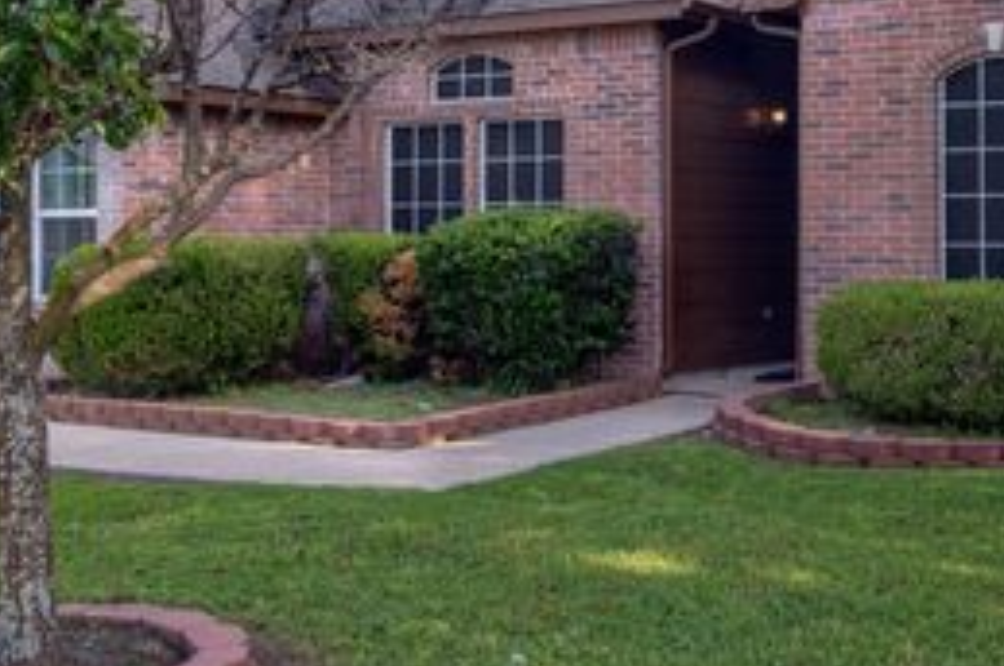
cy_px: 331
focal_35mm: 58
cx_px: 578
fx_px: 1616
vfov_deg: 23.3
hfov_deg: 34.5
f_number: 6.4
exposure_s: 1/125
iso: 160
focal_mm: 20
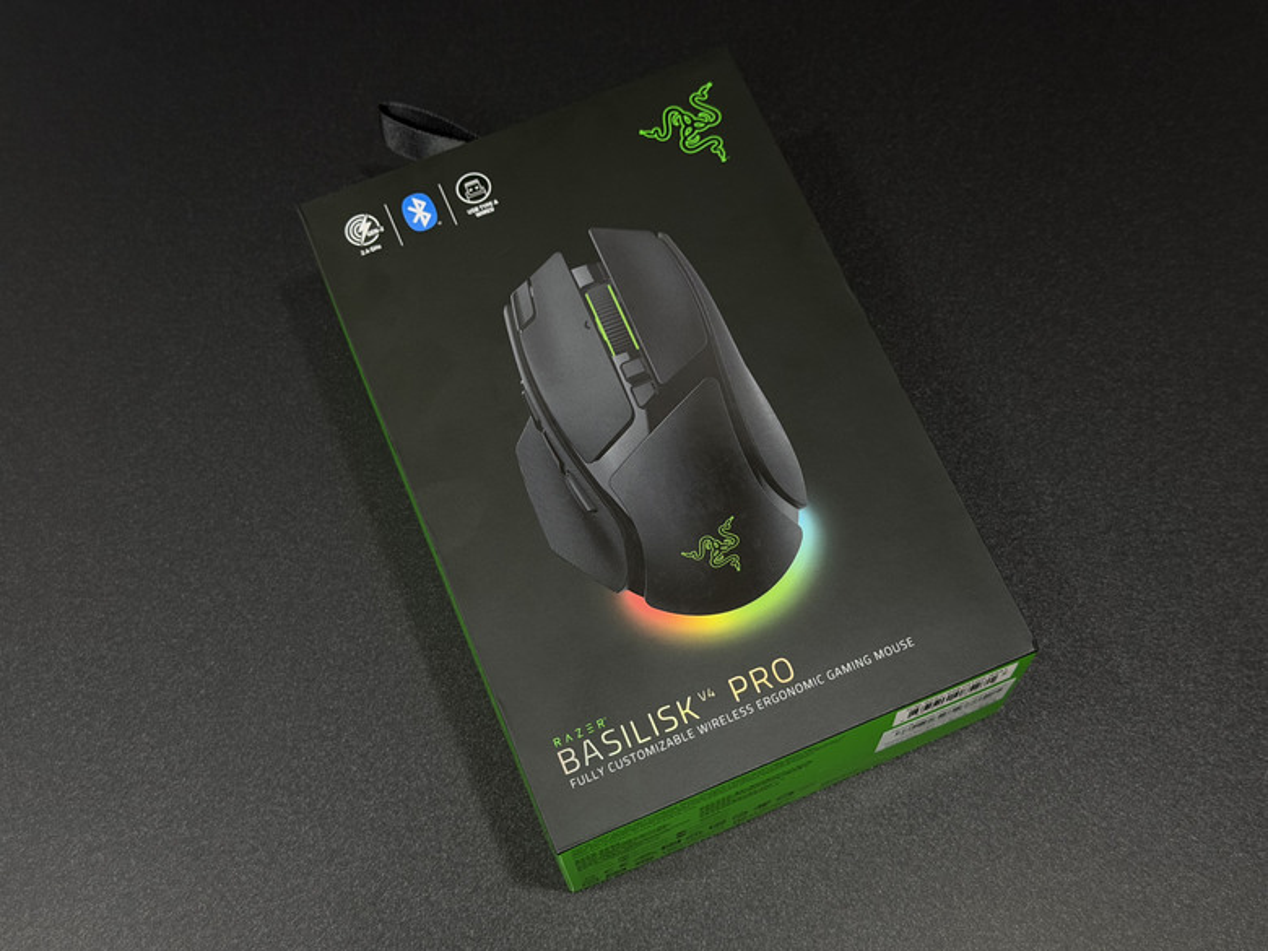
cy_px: 476
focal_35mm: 48
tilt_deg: -68.8
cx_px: 634
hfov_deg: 39.7
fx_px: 1758
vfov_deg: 30.3
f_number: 1.78
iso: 160
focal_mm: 6.76
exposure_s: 1/60
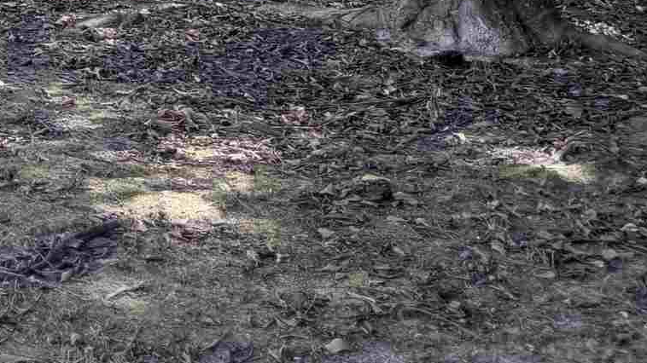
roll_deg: +0.3
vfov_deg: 10.9
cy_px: -204
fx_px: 1818
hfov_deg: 16.2
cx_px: -593
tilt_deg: -11.3
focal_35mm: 106
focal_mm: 6.76
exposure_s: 1/637
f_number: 1.78
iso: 100
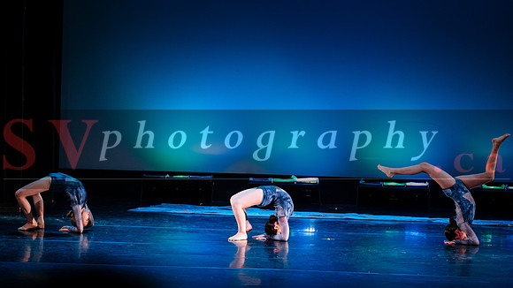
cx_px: 256
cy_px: 144
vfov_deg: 10.8
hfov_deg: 19.1
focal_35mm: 112
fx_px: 1524
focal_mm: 107
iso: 1250
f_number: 2.8
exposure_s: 1/500
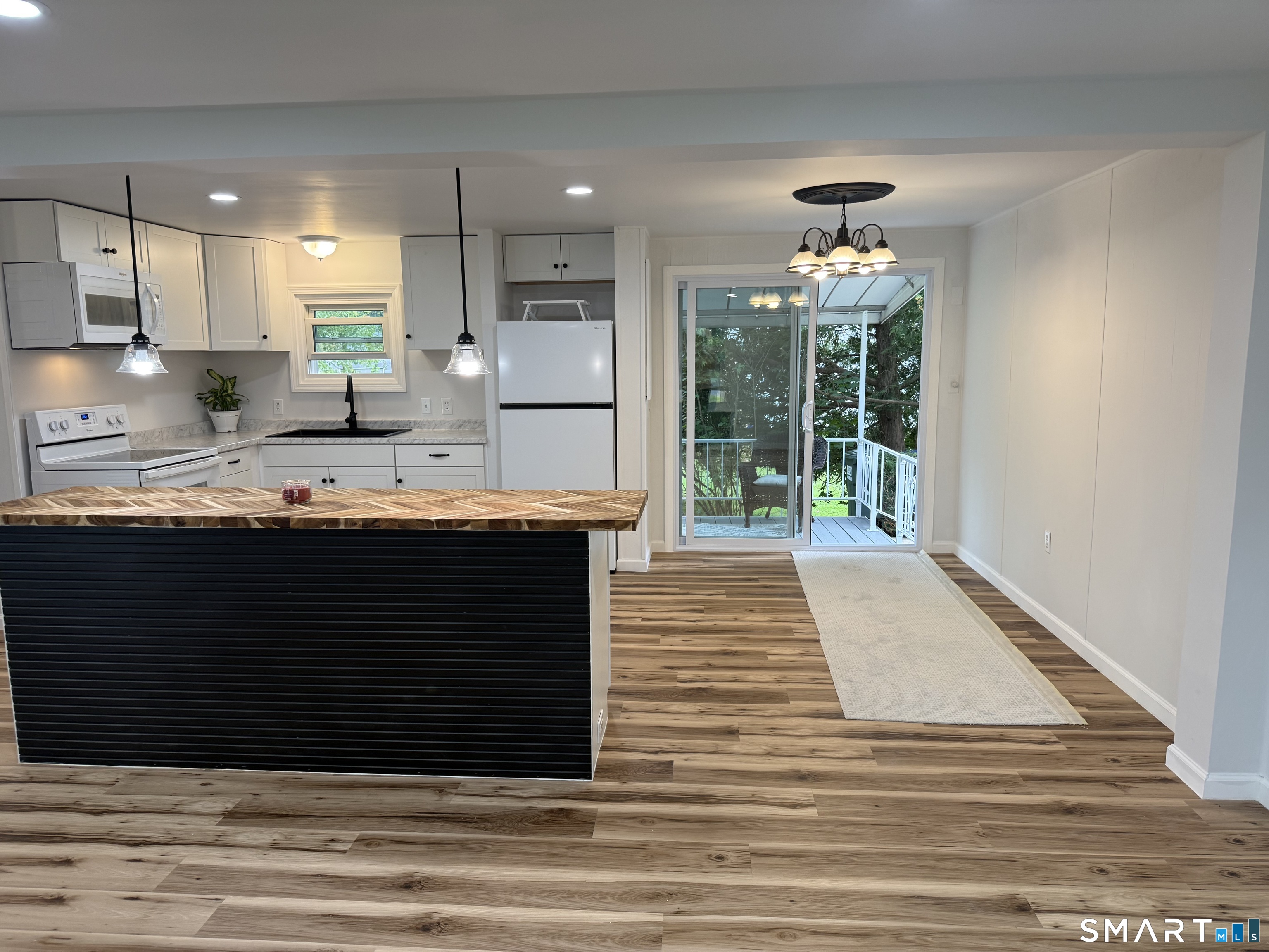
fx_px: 880
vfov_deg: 56.8
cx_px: 634
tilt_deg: -9.4
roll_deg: +0.8
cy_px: 476
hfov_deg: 71.6
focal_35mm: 24
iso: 125
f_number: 1.78
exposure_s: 1/120
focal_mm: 6.76
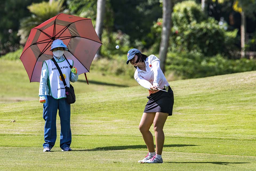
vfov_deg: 2.1
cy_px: 86
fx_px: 4622
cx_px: 128
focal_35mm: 650
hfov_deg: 3.2
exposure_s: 1/2500
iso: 450
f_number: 8
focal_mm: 650
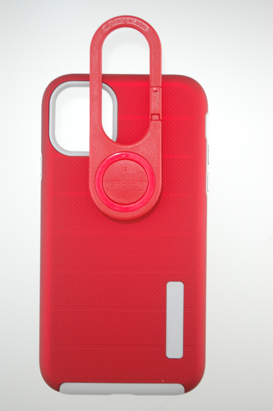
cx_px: 136
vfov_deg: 31.9
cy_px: 206
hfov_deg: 21.5
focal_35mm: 63
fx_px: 718
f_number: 5.3
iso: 800
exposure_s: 1/25
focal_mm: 42
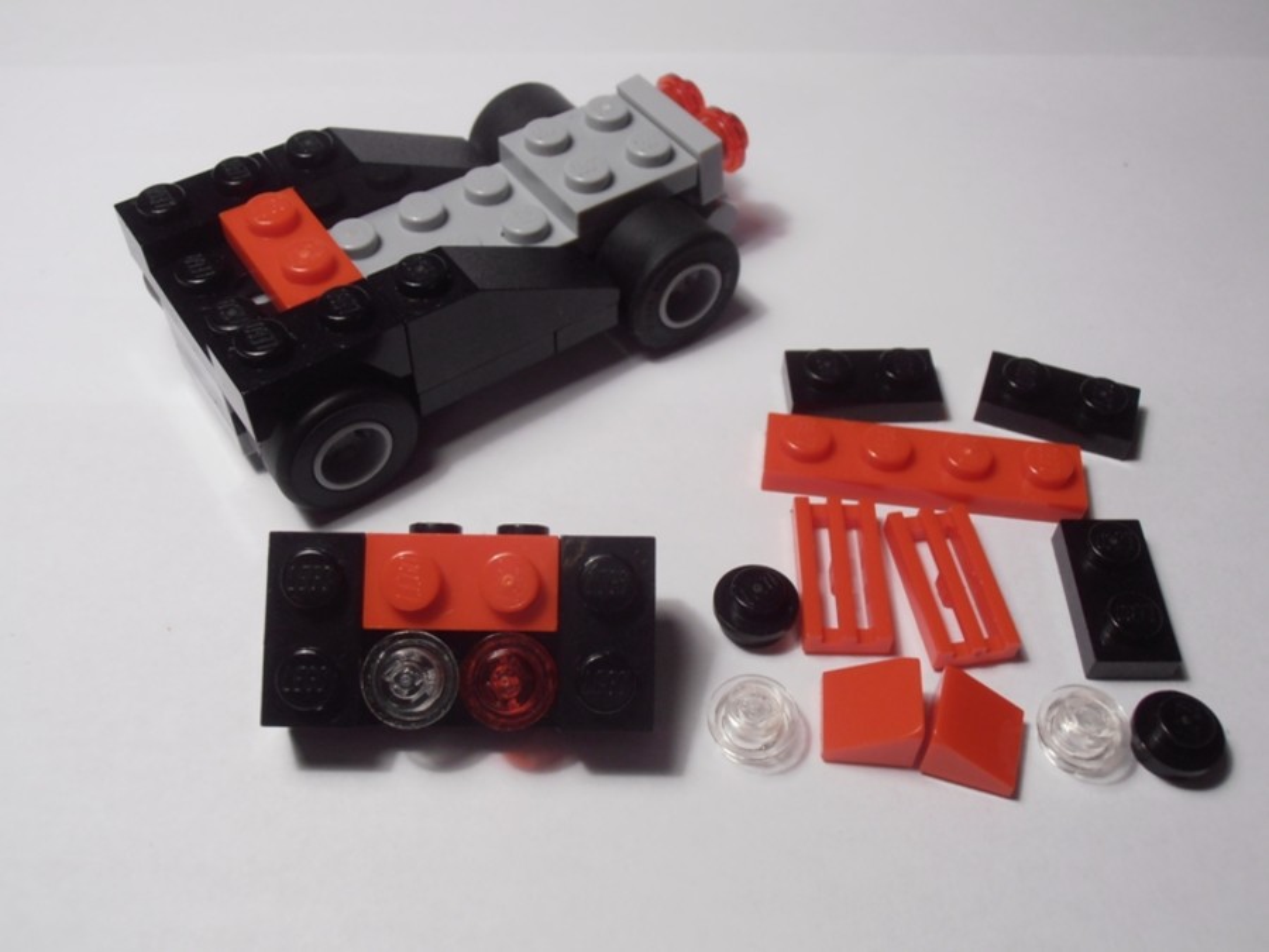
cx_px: 634
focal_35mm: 37
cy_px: 476
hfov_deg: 50.1
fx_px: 1356
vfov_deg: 38.7
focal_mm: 6.61
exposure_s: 1/40
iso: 80
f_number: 3.9
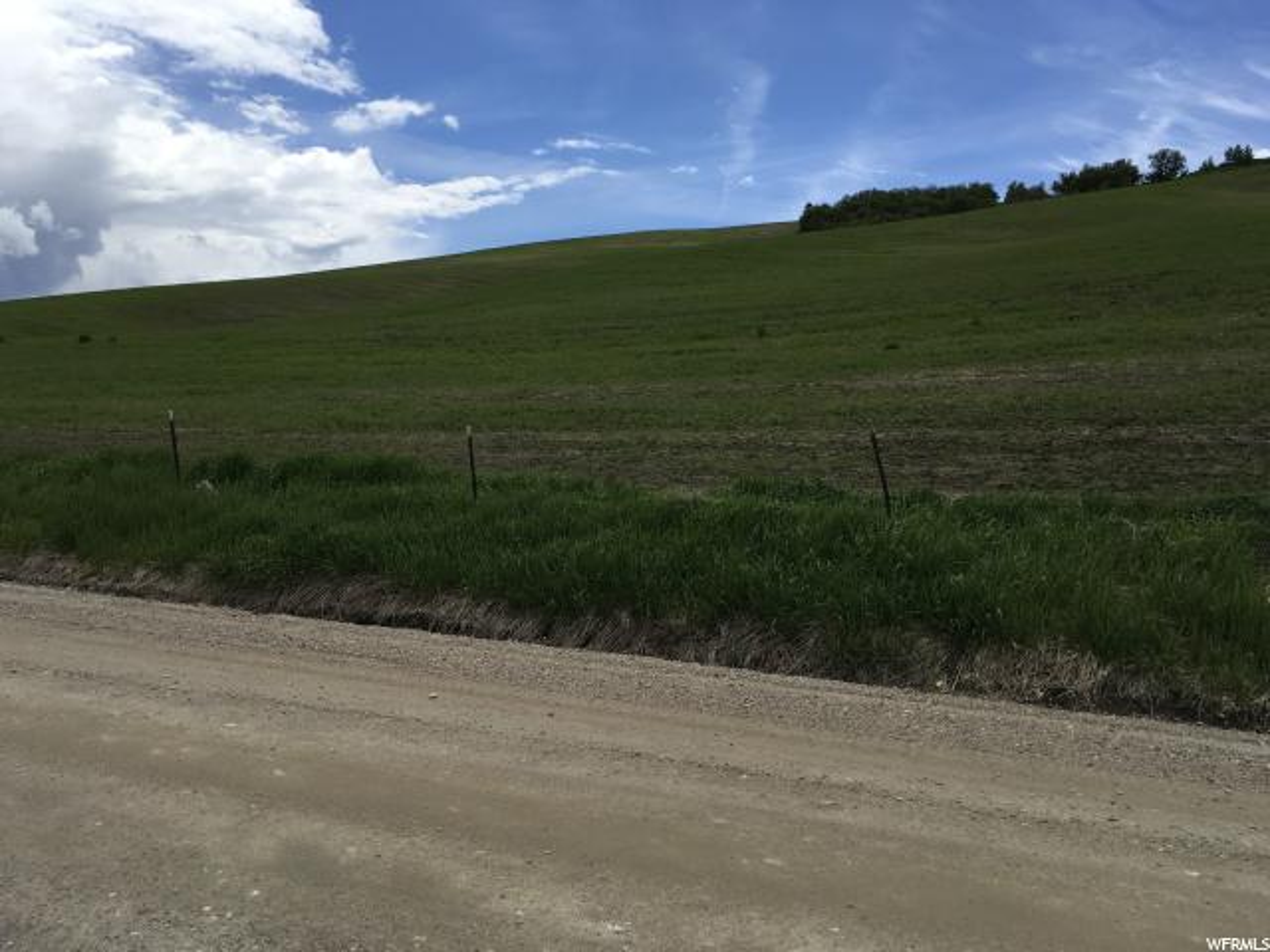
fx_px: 1064
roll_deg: -1.0
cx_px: 635
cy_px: 476
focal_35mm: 29
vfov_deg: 48.2
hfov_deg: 61.7
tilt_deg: -1.3
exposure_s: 1/2024
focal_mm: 4.15
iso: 25
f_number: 2.2
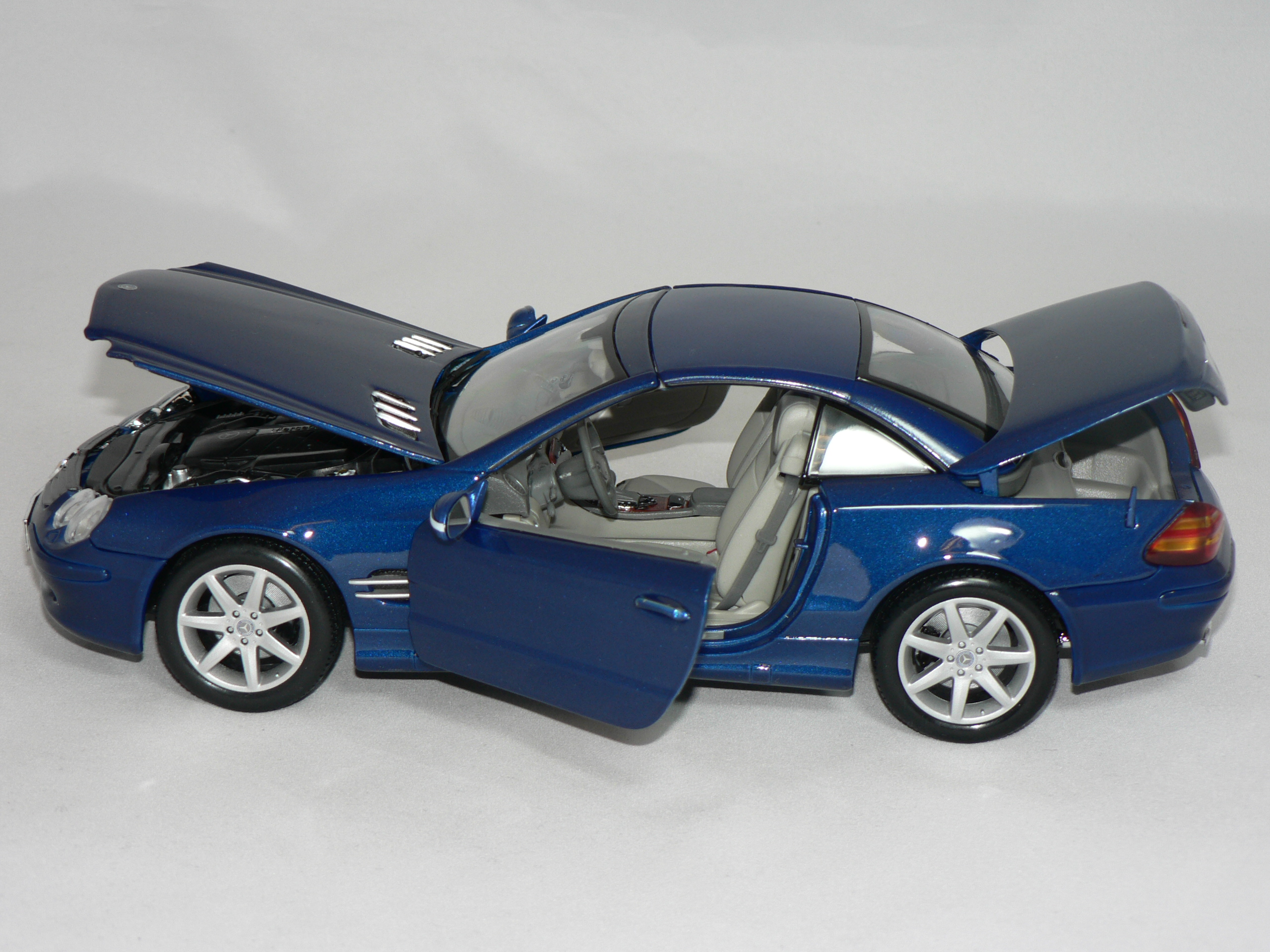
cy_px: 476
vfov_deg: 17.6
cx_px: 635
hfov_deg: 23.3
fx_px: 3082
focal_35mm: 84
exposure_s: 1/60
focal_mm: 14
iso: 80
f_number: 3.2
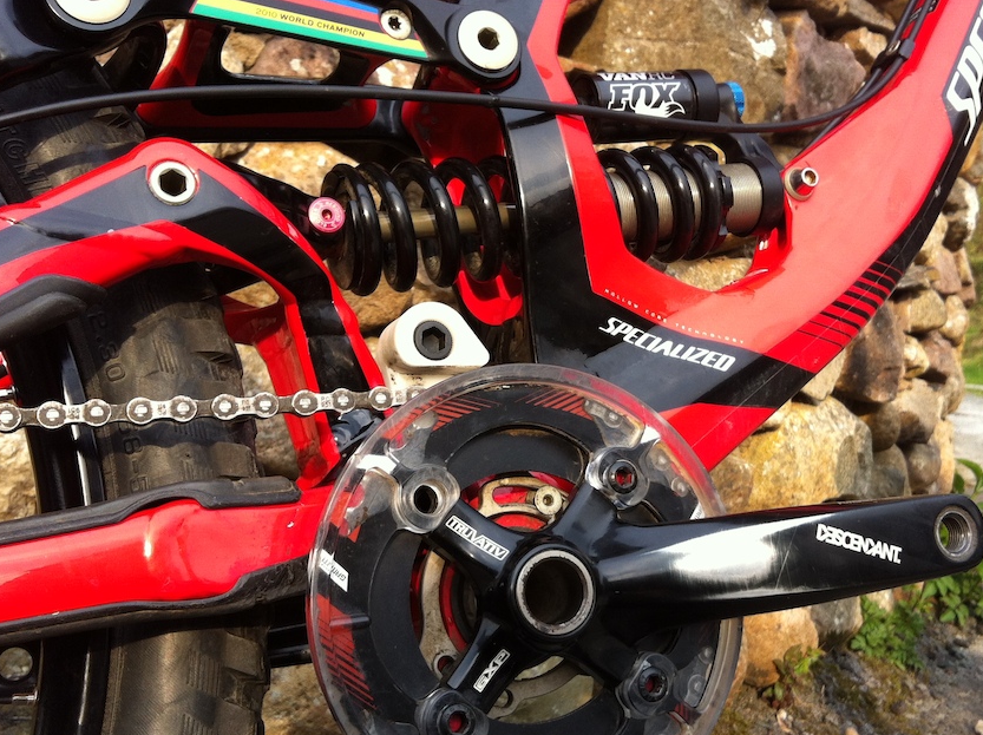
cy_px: 449
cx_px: 537
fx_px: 1220
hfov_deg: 43.8
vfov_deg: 33.4
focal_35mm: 43
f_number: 2.8
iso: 80
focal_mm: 3.85
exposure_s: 1/177
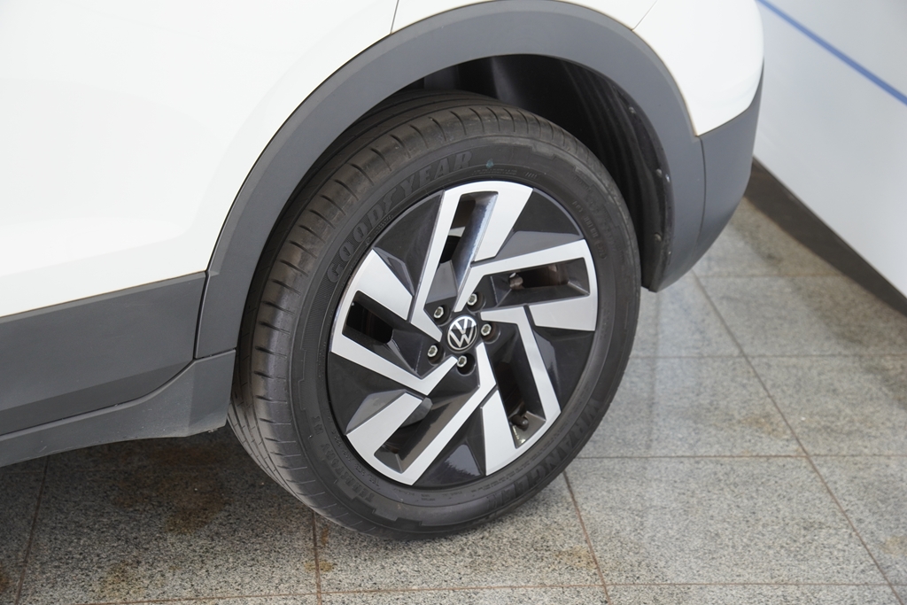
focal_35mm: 78
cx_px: 454
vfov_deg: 17.5
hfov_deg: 26.0
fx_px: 1965
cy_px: 302
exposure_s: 1/80
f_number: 4
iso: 320
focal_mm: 52
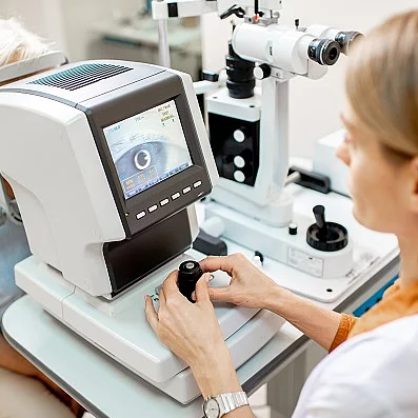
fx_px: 615
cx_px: 190
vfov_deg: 37.6
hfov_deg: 37.5
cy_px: 210
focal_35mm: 45
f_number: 2.2
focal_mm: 35
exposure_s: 1/200
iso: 400
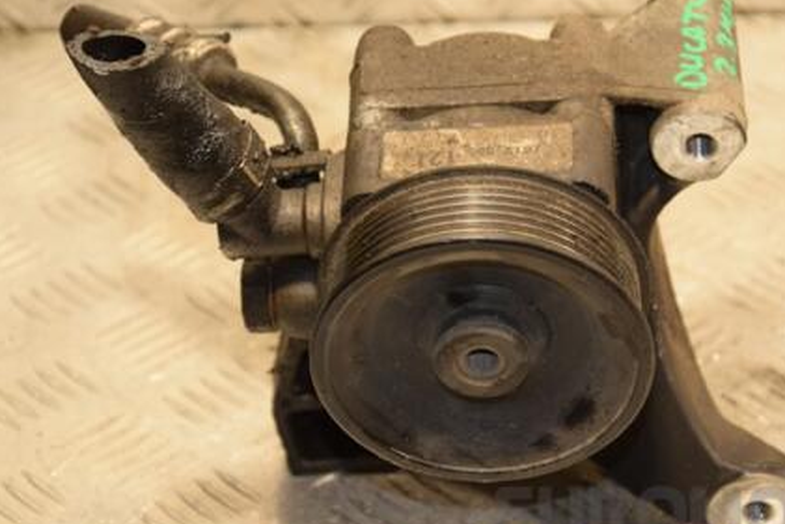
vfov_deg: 11.1
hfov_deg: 16.5
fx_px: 2705
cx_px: 461
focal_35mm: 124
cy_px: 267
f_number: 5
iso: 800
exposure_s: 1/125
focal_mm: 58
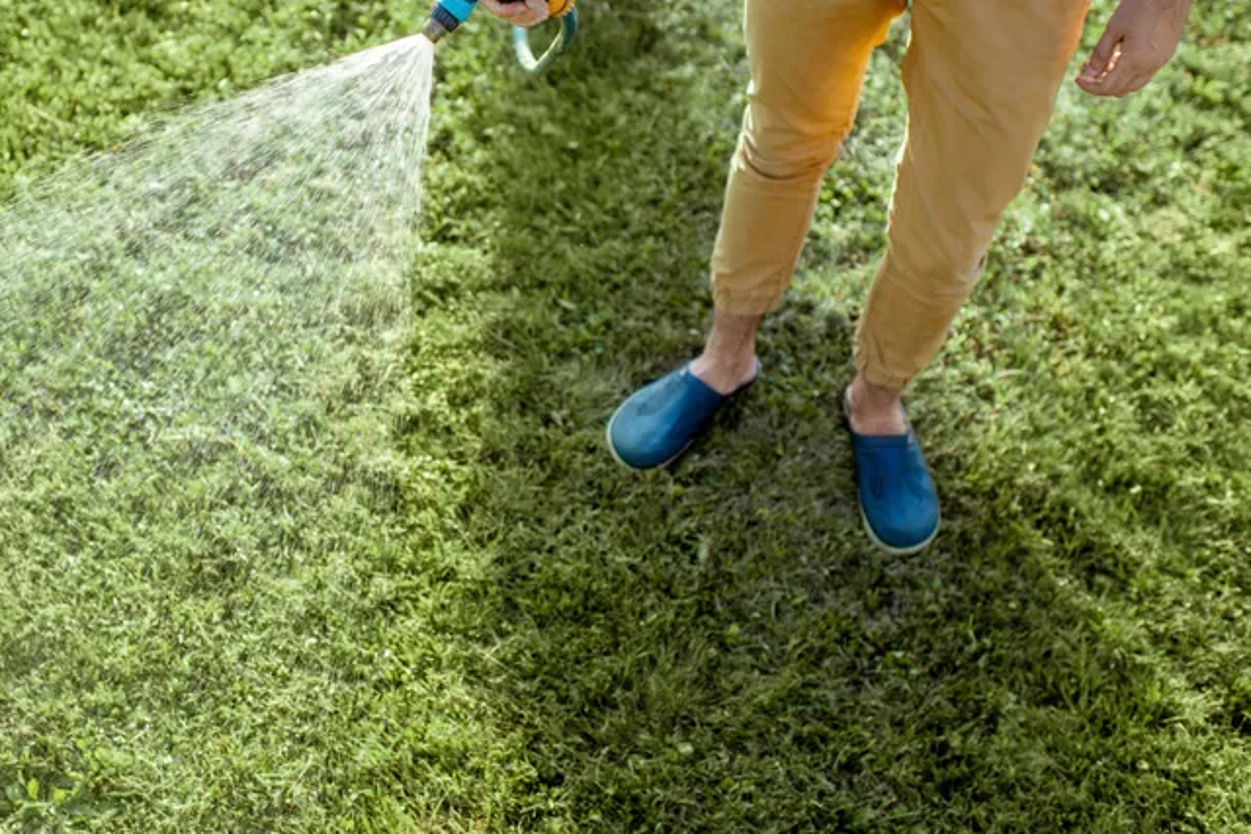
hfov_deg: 35.2
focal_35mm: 56
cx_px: 383
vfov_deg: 24.1
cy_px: 263
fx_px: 1946
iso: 320
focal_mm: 35
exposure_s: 1/1000
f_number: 2.2
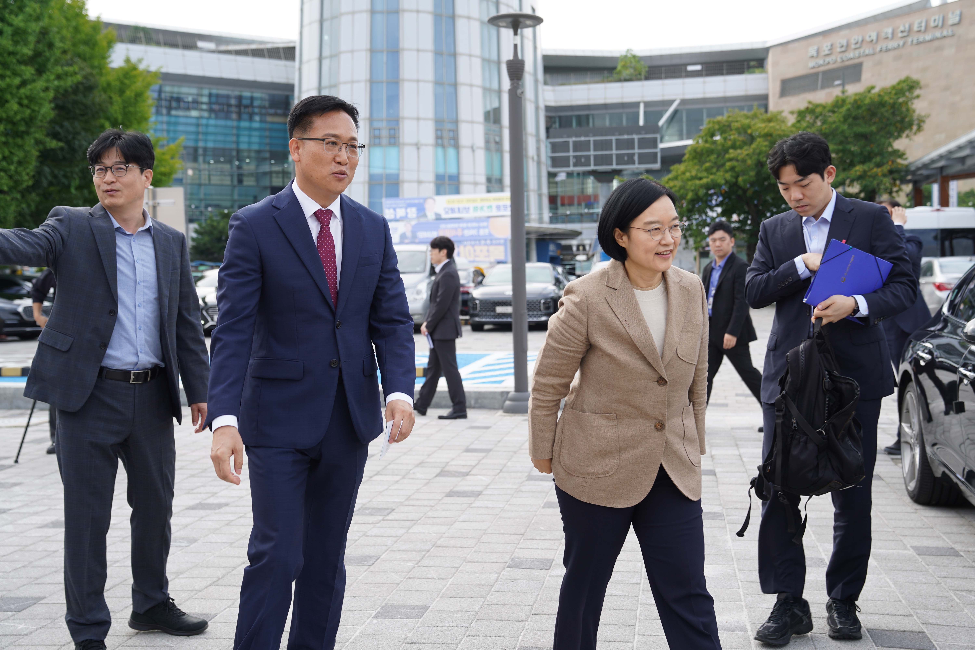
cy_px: 325
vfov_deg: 30.5
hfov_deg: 44.5
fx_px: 1192
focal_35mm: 44
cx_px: 488
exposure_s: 1/250
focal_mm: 44
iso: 100
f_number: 4
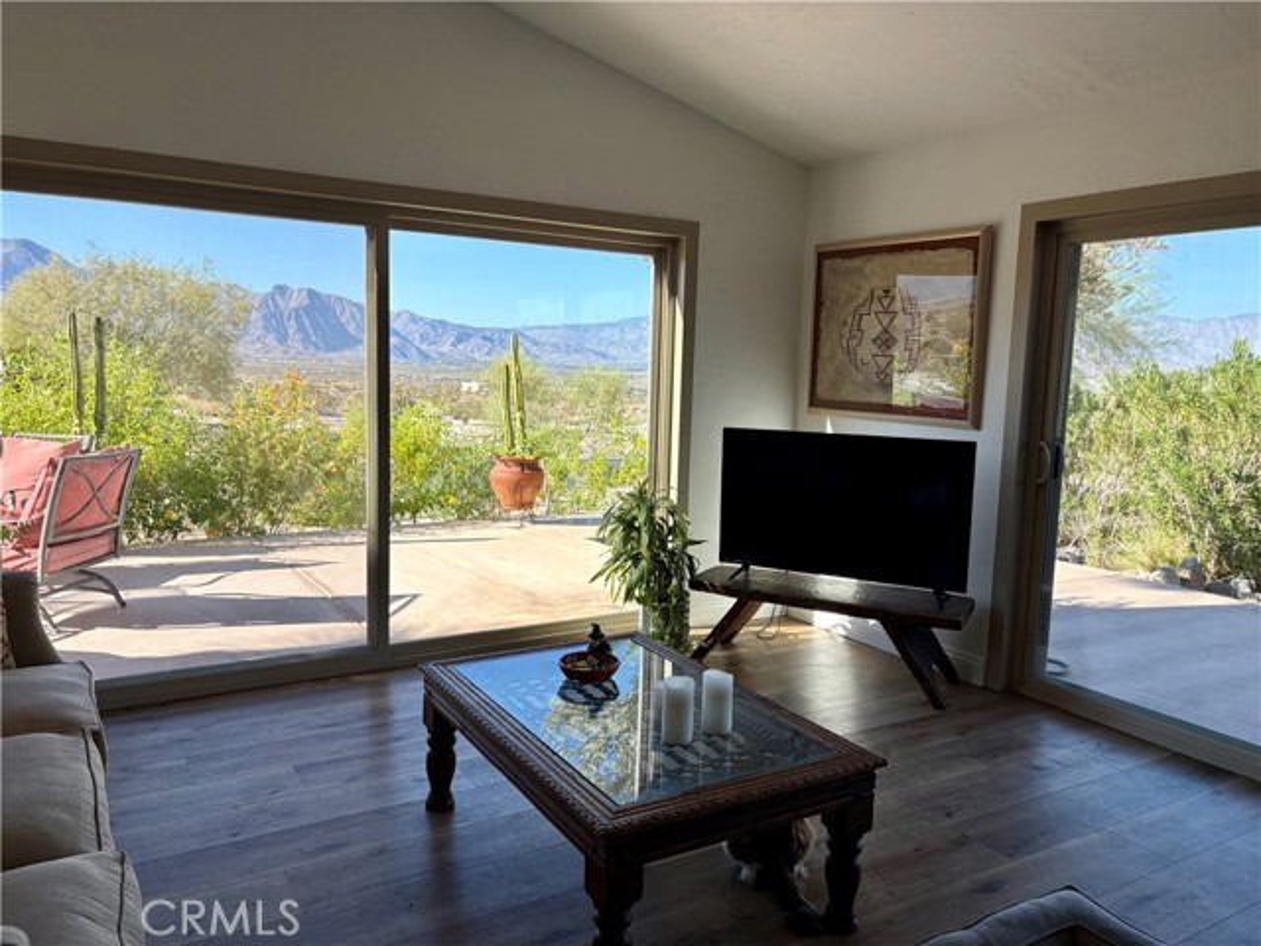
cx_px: 630
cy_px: 473
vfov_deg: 53.1
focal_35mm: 26
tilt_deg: -6.8
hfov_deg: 67.3
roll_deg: -0.8
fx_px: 947
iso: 50
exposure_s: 1/801
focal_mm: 5.96
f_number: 1.6
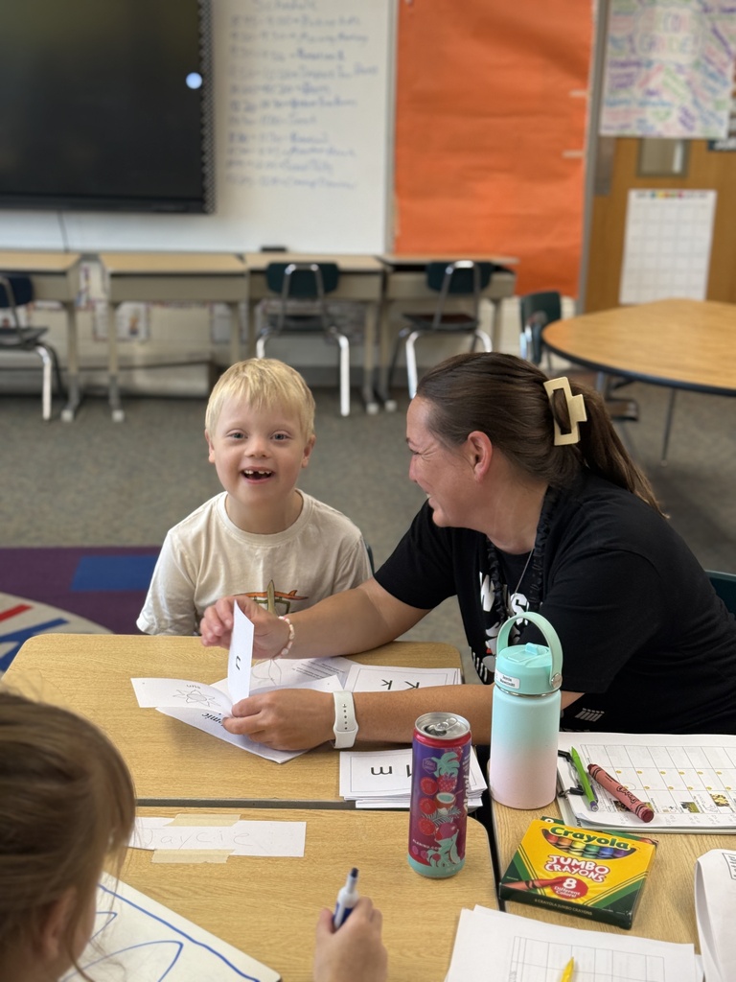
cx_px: 368
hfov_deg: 30.3
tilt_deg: -17.2
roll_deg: -2.0
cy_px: 491
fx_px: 1361
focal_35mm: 48
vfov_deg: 39.7
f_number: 1.78
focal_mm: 6.76
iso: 125
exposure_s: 1/60
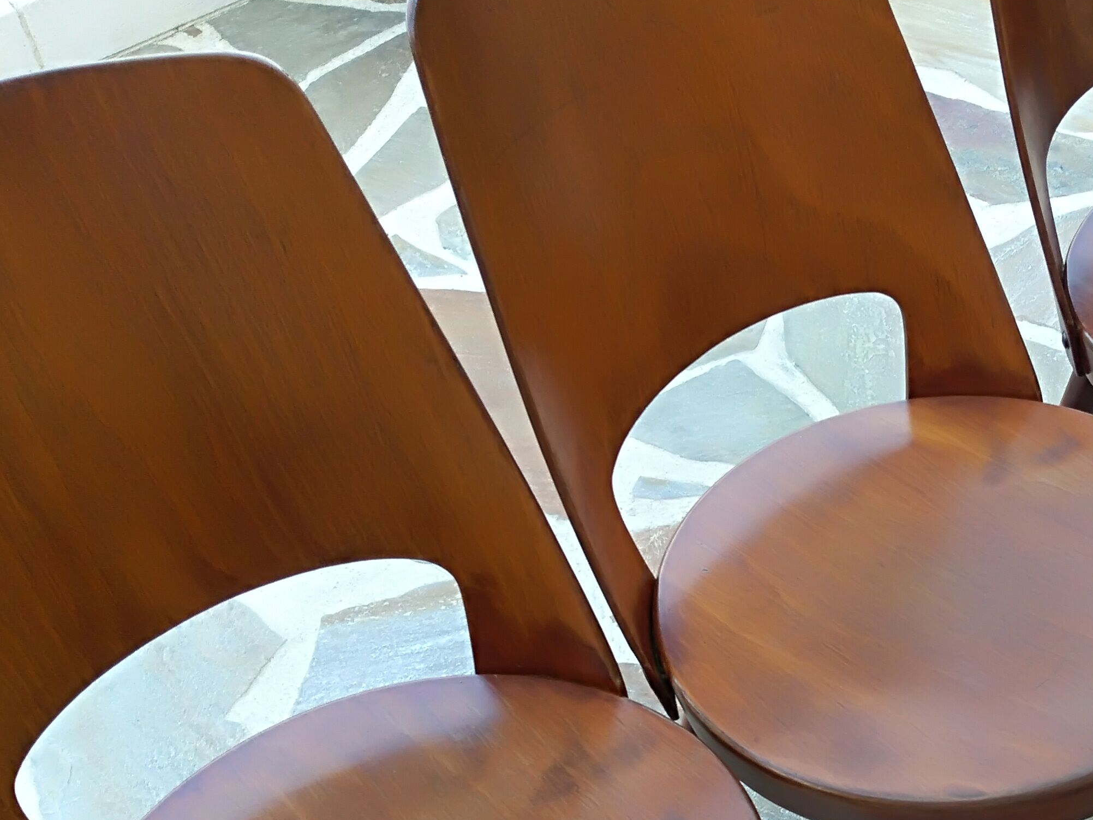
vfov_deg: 25.9
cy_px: 779
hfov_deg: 33.8
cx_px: 969
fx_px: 1705
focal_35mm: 54
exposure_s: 1/60
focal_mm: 3.54
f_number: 2
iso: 122
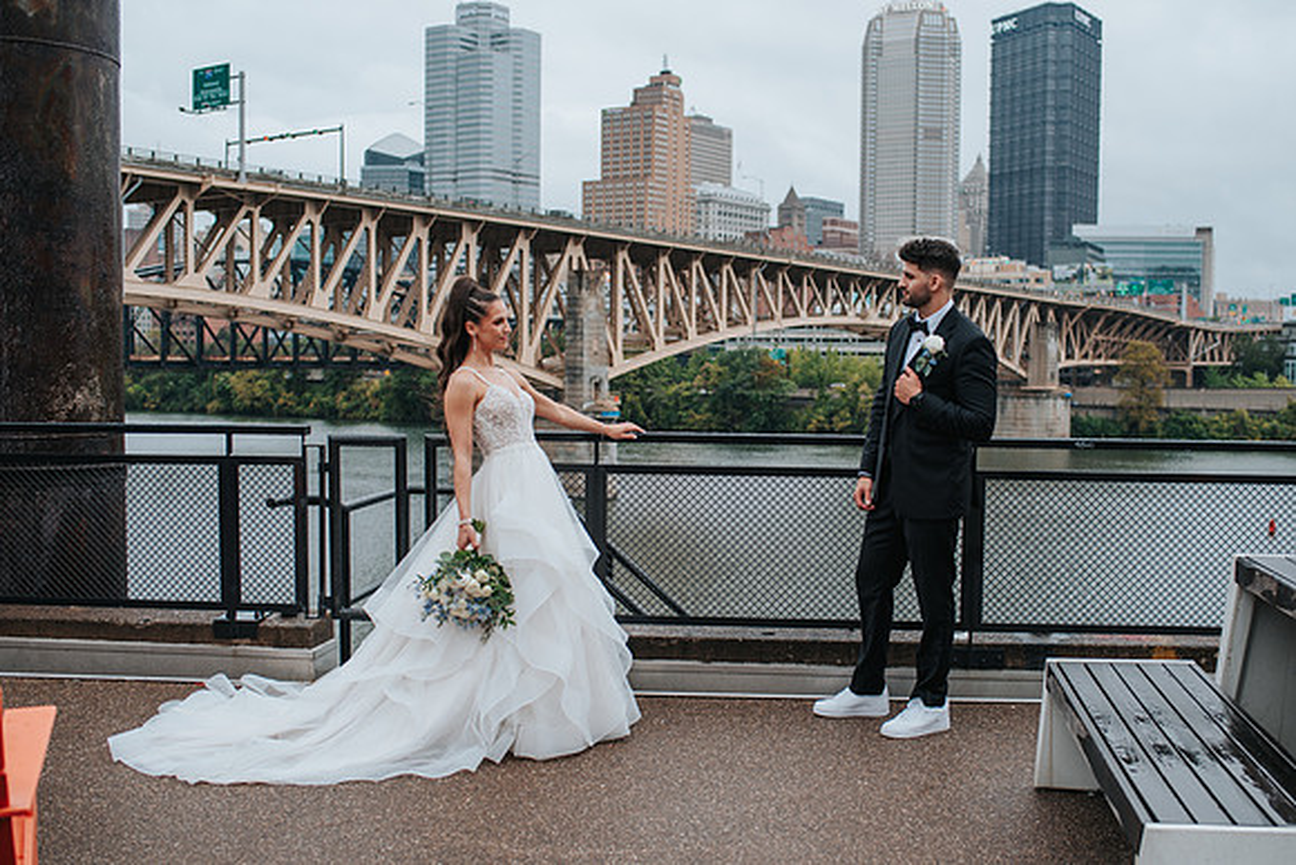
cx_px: 703
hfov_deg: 47.8
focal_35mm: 41
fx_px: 1461
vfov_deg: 33.0
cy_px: 464
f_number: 2.8
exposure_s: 1/250
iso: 100
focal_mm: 35
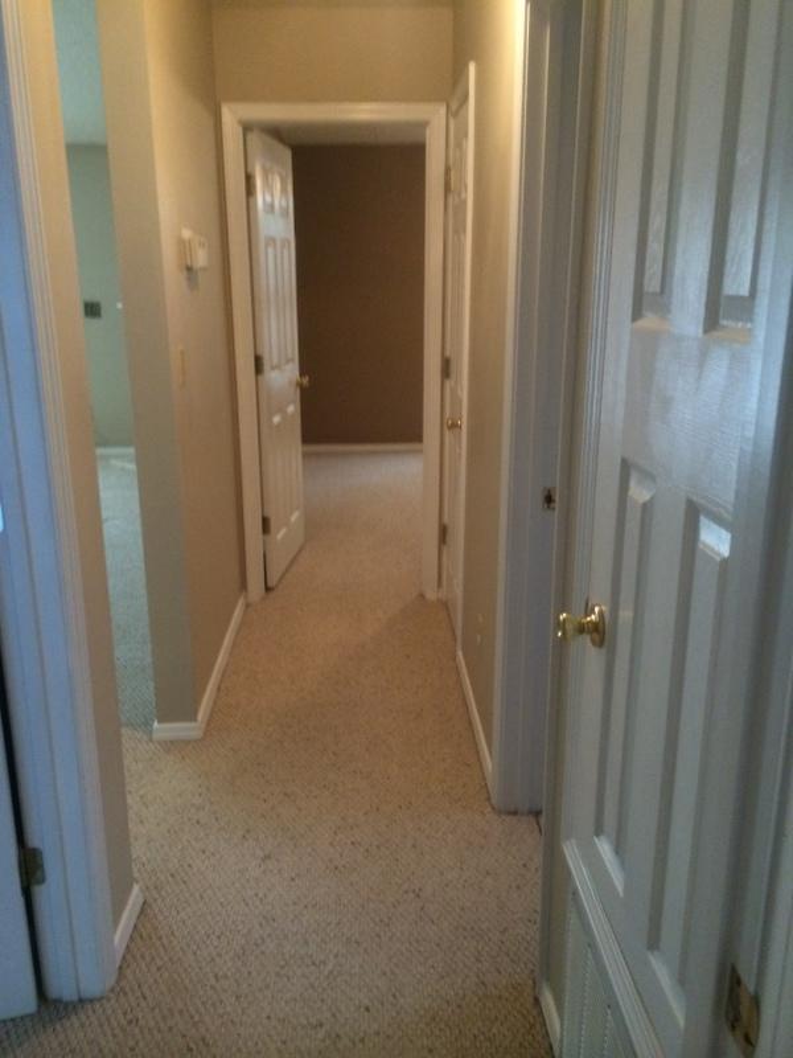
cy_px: 529
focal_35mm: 30
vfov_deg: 60.0
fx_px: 916
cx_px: 396
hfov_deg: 46.8
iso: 320
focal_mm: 4.12
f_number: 2.2
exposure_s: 1/17
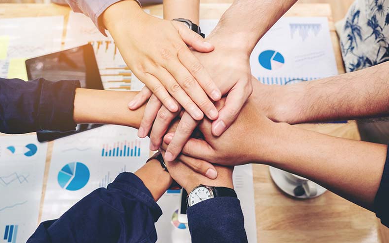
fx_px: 392
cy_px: 117
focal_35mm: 37
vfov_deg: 34.5
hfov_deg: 52.7
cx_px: 193
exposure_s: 1/40
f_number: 4.5
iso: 200
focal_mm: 24.3
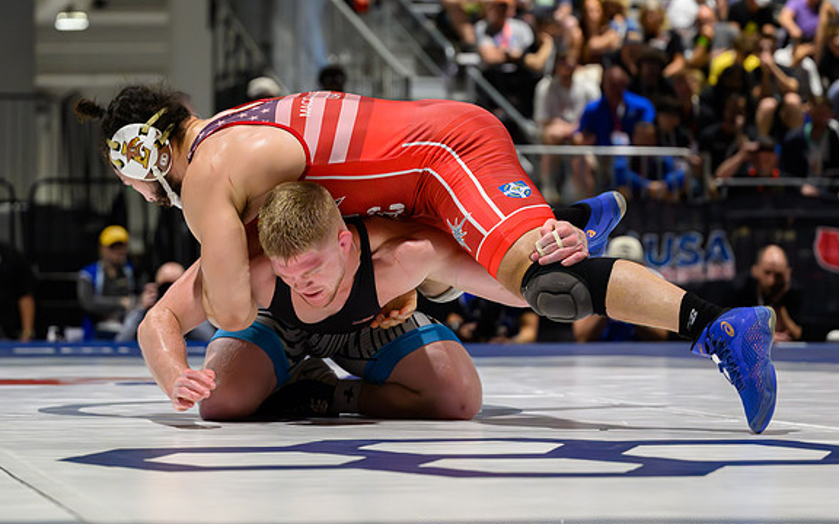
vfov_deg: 10.1
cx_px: 298
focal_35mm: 130
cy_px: 163
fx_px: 2973
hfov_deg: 16.0
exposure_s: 1/800
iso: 7200
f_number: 2.8
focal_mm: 86
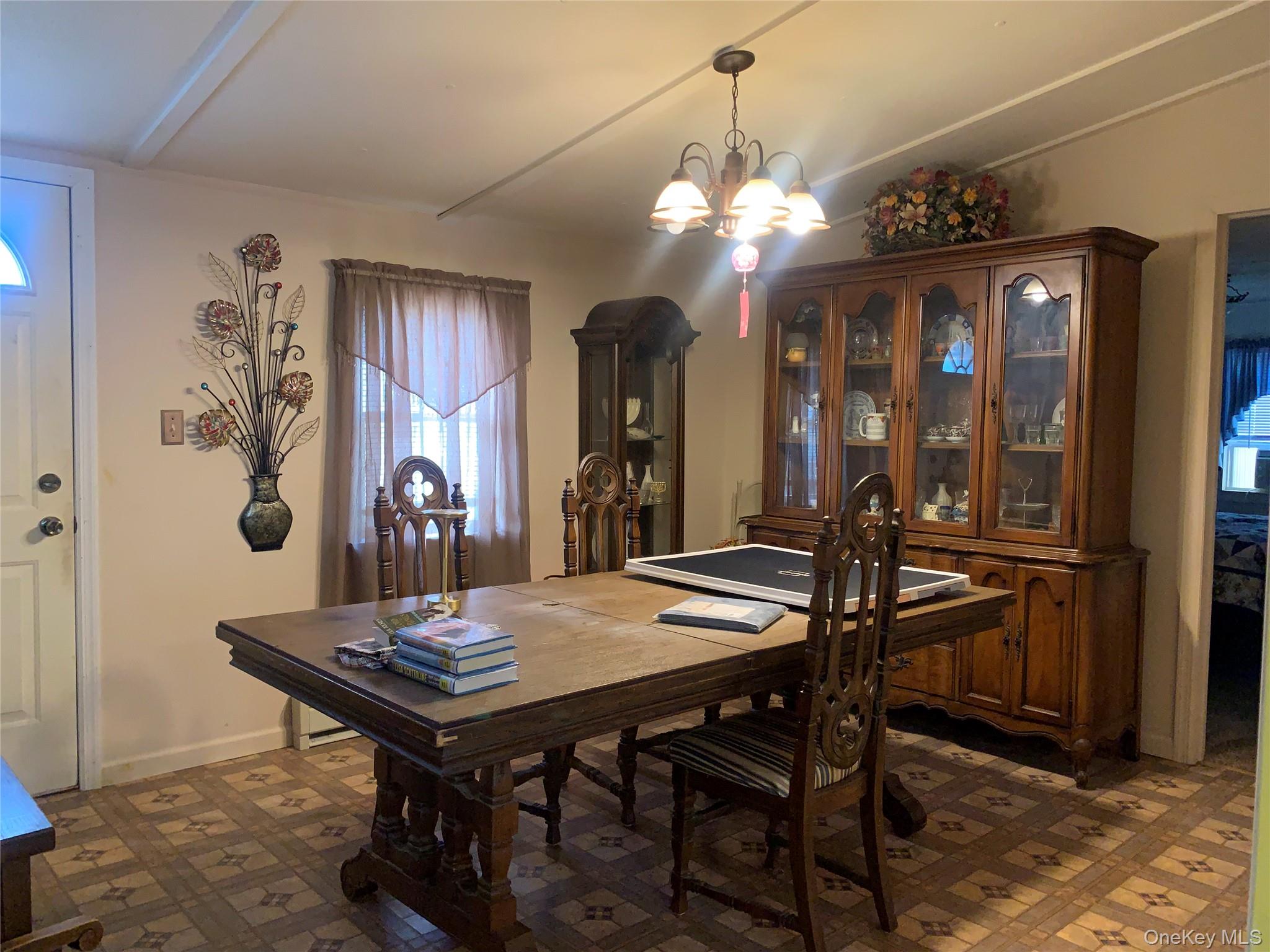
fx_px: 954
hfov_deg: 67.3
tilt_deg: -3.9
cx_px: 635
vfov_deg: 53.1
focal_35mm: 26
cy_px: 476
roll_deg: -0.4
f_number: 1.8
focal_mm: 4.25
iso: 320
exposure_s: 1/60
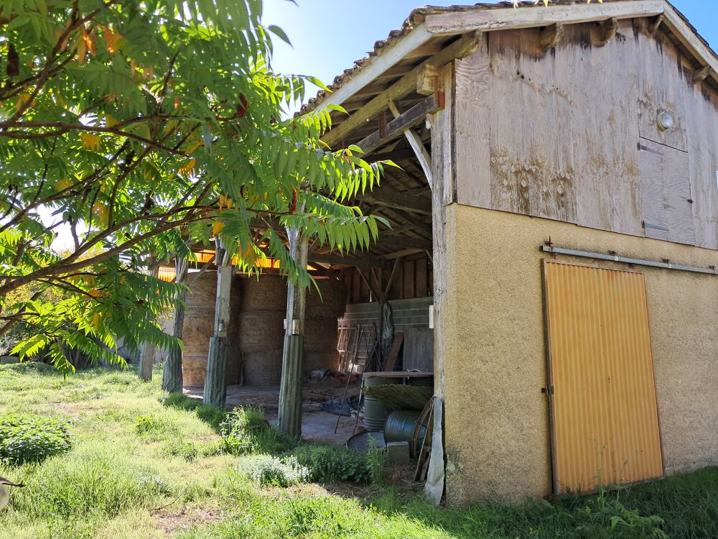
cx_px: 359
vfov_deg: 51.4
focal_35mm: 27
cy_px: 270
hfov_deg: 65.3
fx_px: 560
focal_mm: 4
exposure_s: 1/278
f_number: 1.8
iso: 50
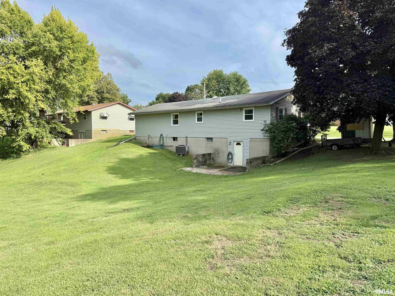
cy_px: 148
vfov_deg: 56.8
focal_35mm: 24
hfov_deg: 71.6
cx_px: 198
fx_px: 274
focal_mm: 6.76
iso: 80
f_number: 1.78
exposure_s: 1/2169
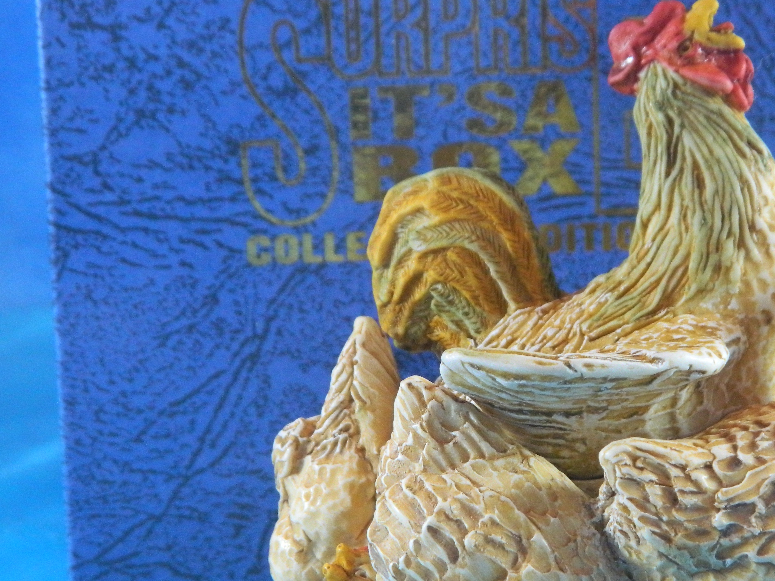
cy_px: 397
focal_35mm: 86
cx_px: 462
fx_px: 1925
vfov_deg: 17.1
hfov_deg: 22.7
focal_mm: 10.2
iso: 400
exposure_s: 1/30
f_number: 3.8
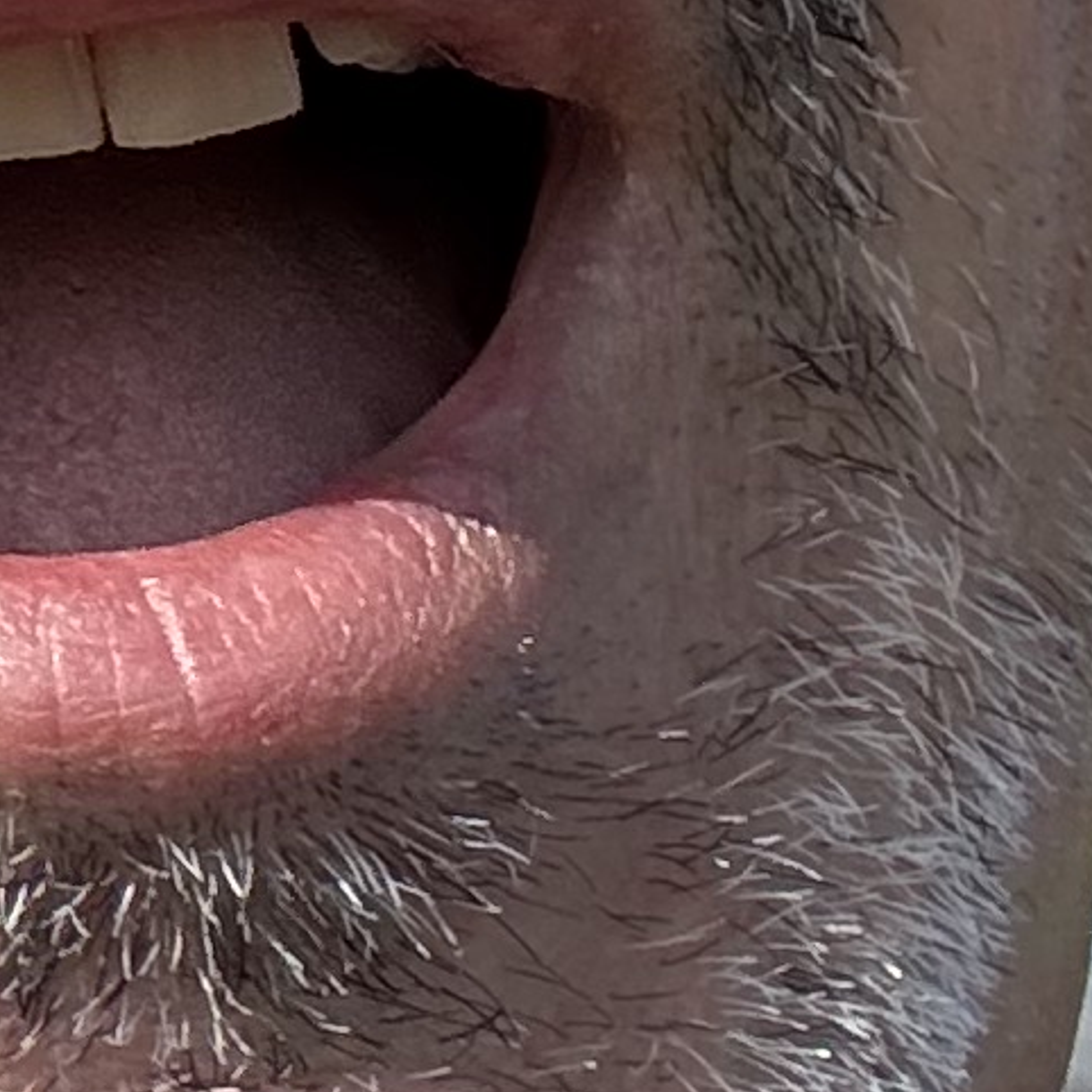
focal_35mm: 170
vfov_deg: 10.0
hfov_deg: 8.0
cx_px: -2703
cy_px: -455
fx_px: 6067
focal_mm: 2.69
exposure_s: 1/1172
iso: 25
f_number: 1.9
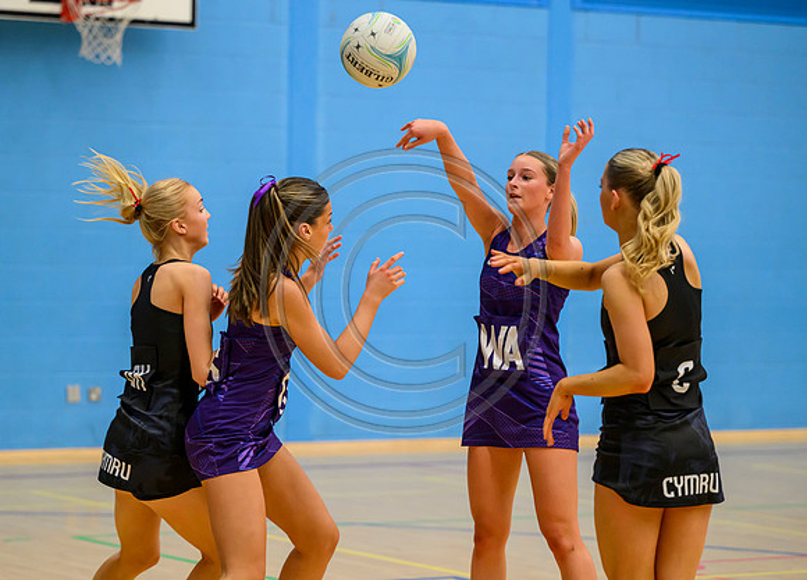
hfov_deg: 14.6
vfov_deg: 10.5
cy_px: 319
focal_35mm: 137
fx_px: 3147
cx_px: 382
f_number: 2.8
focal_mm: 115
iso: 4000
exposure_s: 1/800
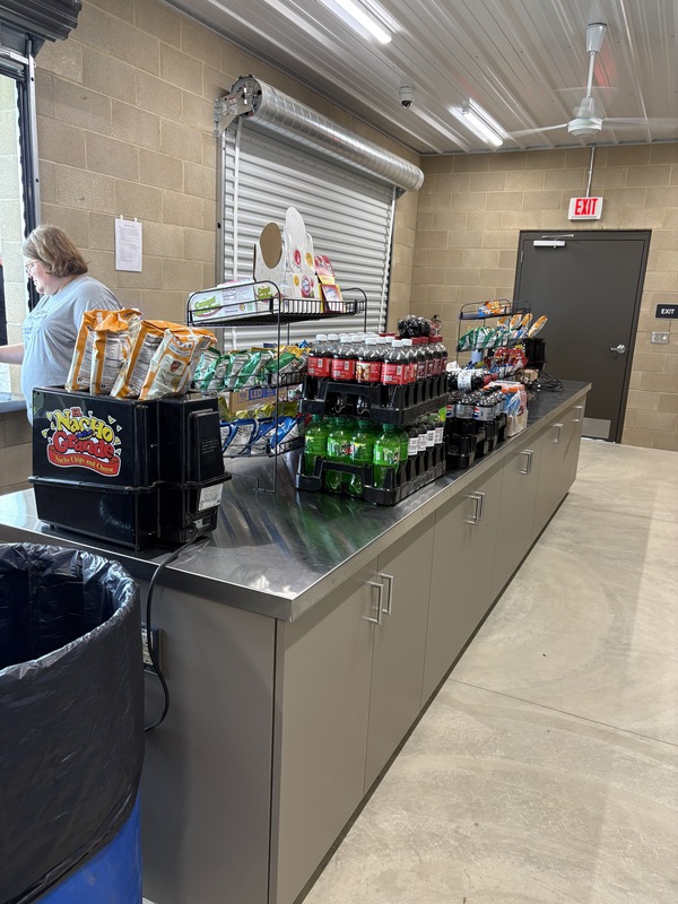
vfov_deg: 67.3
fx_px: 679
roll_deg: -1.1
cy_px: 452
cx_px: 339
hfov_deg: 53.1
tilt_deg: -14.6
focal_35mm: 26
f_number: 1.6
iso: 100
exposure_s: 1/60
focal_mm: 5.96
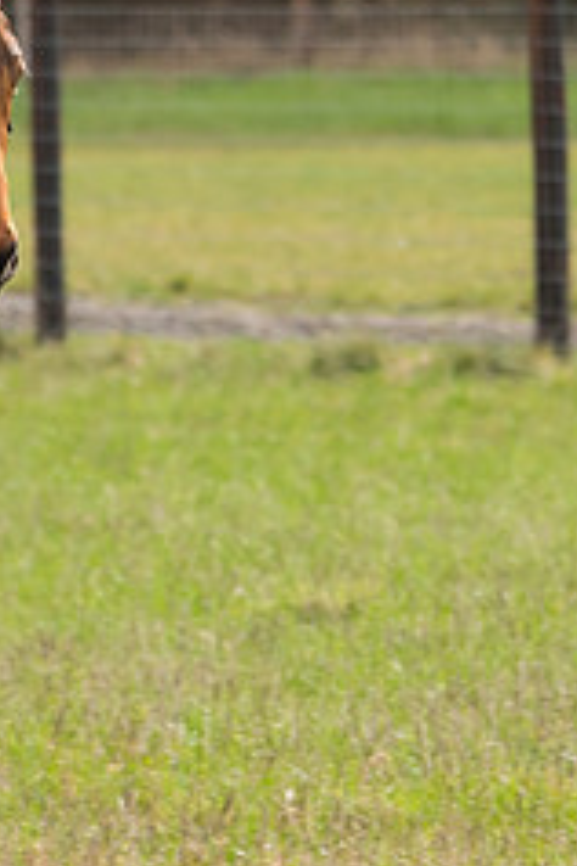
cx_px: -187
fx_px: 16708
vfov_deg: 3.0
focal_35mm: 695
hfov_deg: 2.0
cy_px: 346
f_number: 4
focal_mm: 135
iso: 250
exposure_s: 1/800
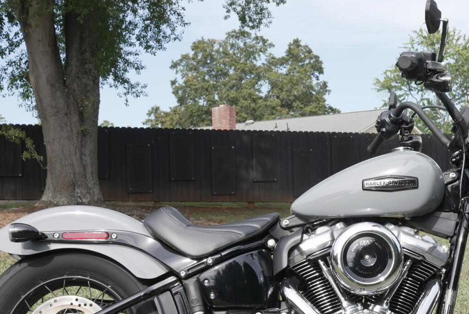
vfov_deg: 17.9
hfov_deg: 26.3
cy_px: 235
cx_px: 341
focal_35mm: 76
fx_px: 991
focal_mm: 39
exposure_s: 1/250
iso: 500
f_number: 11
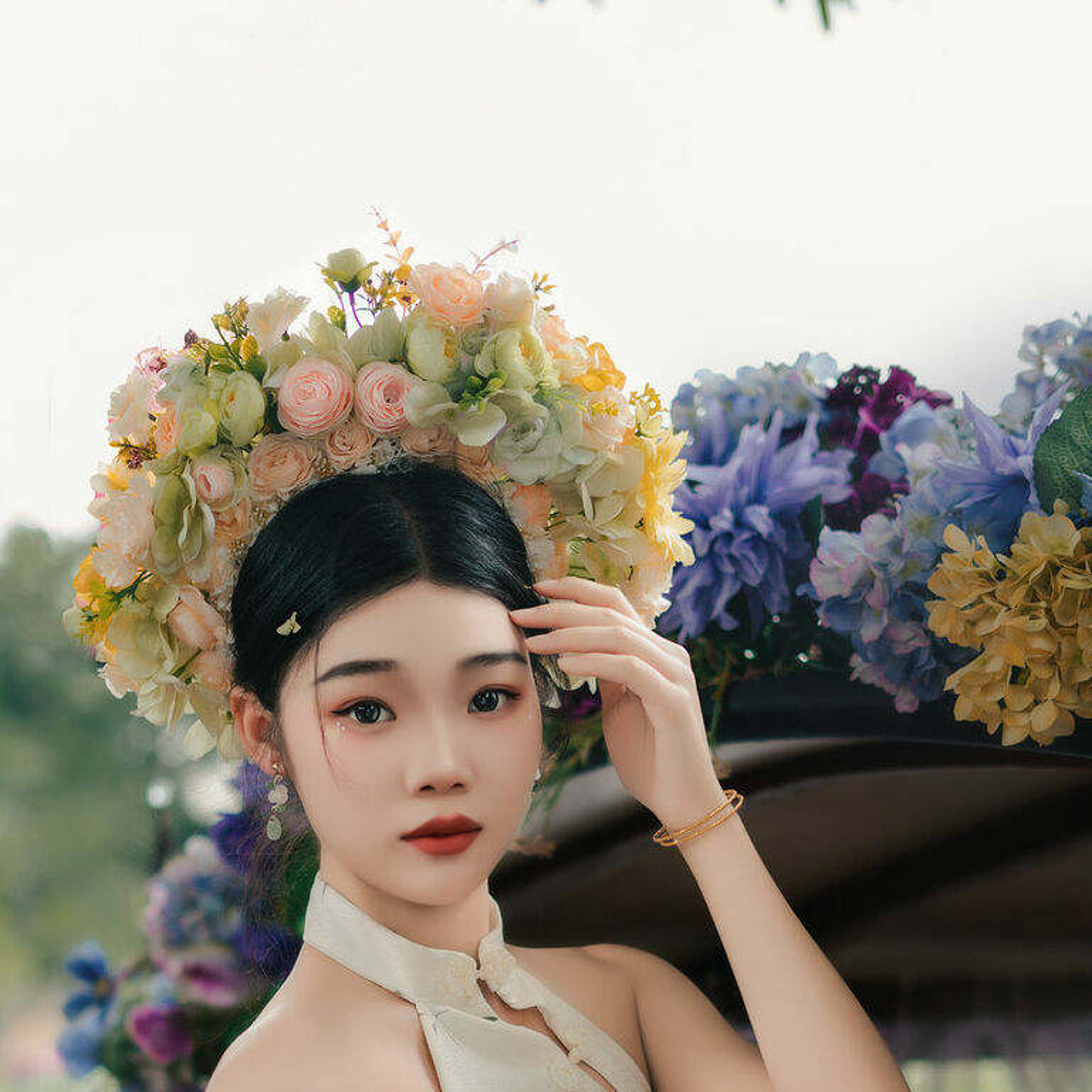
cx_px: 405
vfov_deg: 19.4
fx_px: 3105
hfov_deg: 19.9
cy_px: 1061
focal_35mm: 87
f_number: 2
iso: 200
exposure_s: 1/125
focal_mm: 50
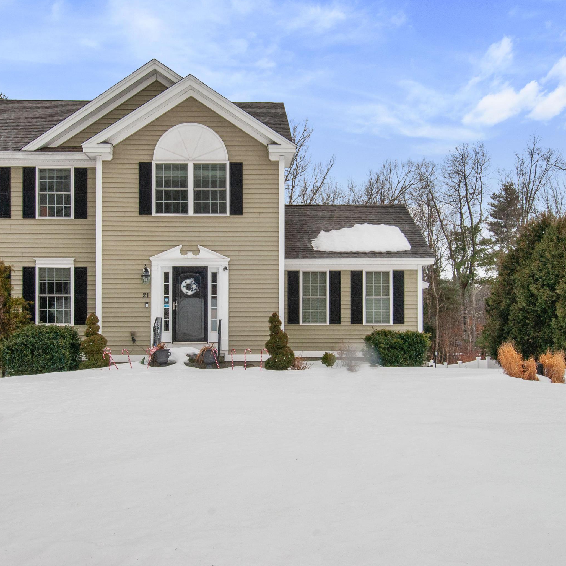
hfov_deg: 36.8
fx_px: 851
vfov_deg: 36.8
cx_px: 254
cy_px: 282
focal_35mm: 46
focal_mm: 24
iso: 200
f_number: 13
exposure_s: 1/100
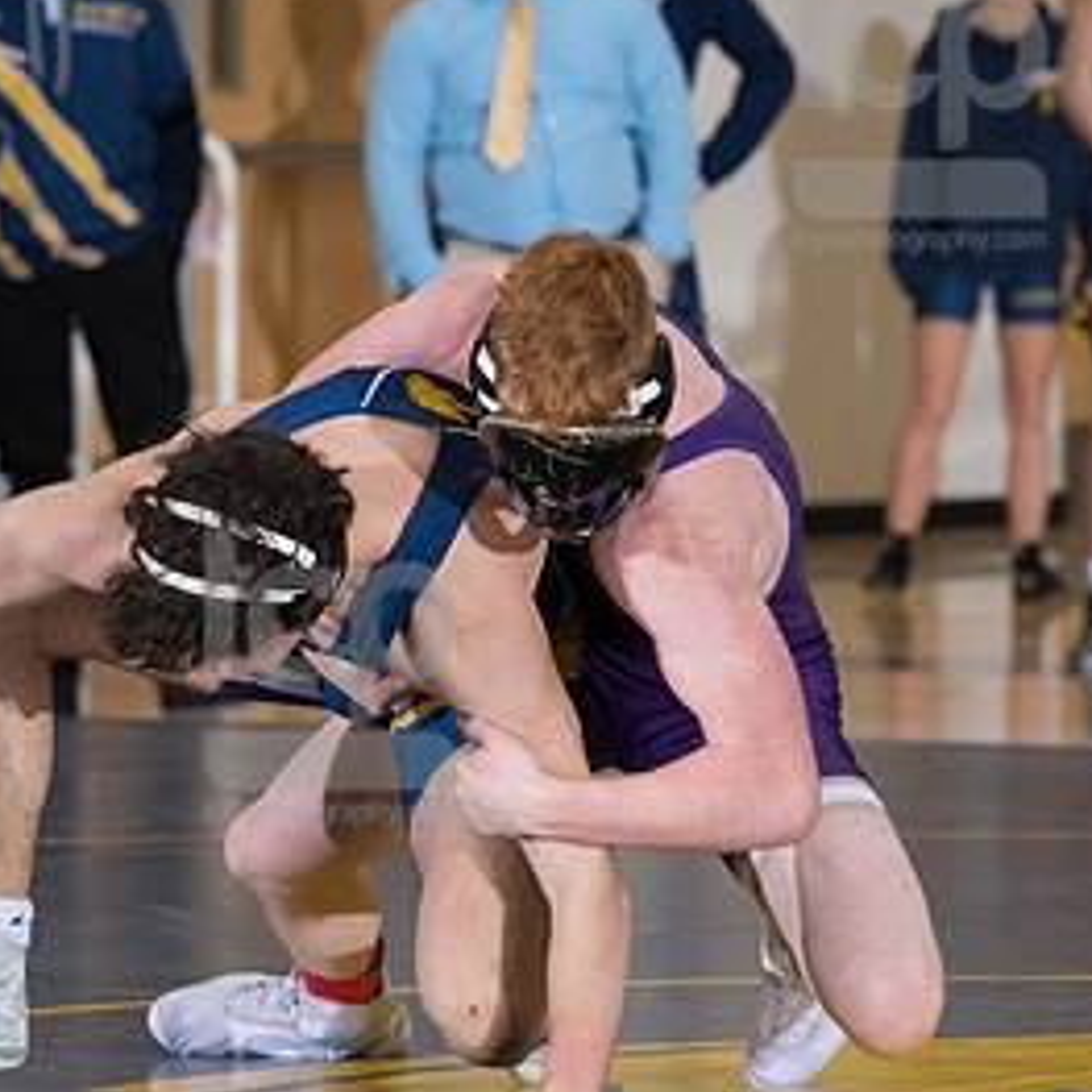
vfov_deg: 5.0
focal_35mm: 347
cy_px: 679
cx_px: 332
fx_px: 12385
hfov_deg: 5.0
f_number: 5.6
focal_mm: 185
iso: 1250
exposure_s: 1/250
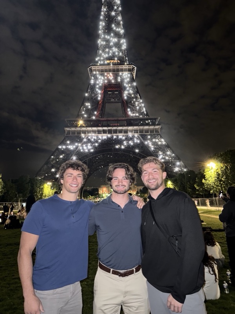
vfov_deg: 71.6
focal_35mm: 24
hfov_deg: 56.8
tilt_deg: +11.3
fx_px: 217
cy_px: 157
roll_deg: +1.4
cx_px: 118
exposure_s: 1/4
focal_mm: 6.76
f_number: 1.78
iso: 250
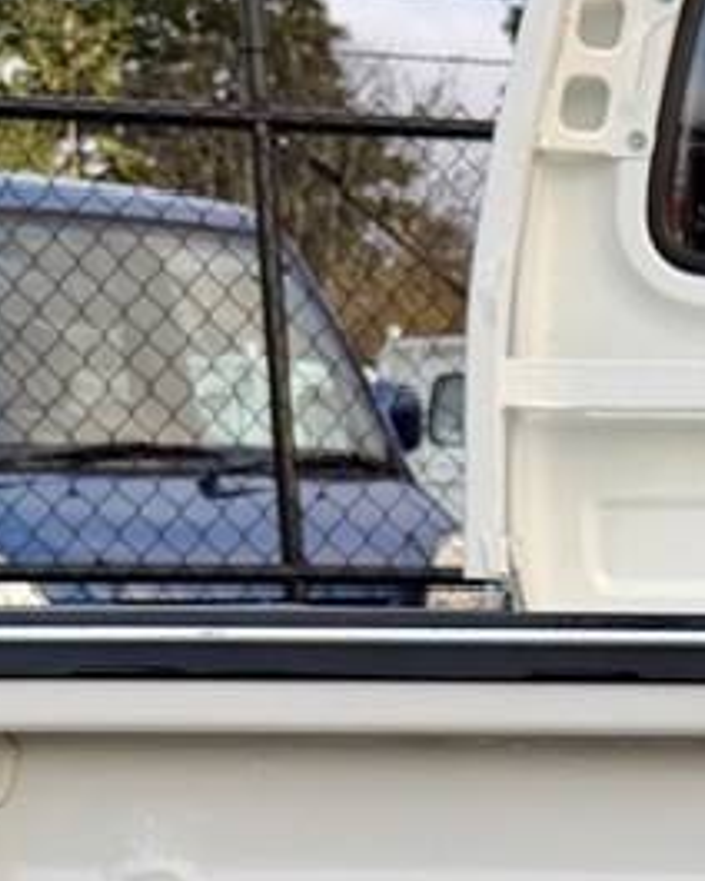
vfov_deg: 16.0
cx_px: 1250
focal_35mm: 113
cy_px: 1207
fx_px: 2947
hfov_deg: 12.5
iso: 80
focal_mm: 6.76
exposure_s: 1/348
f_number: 1.78
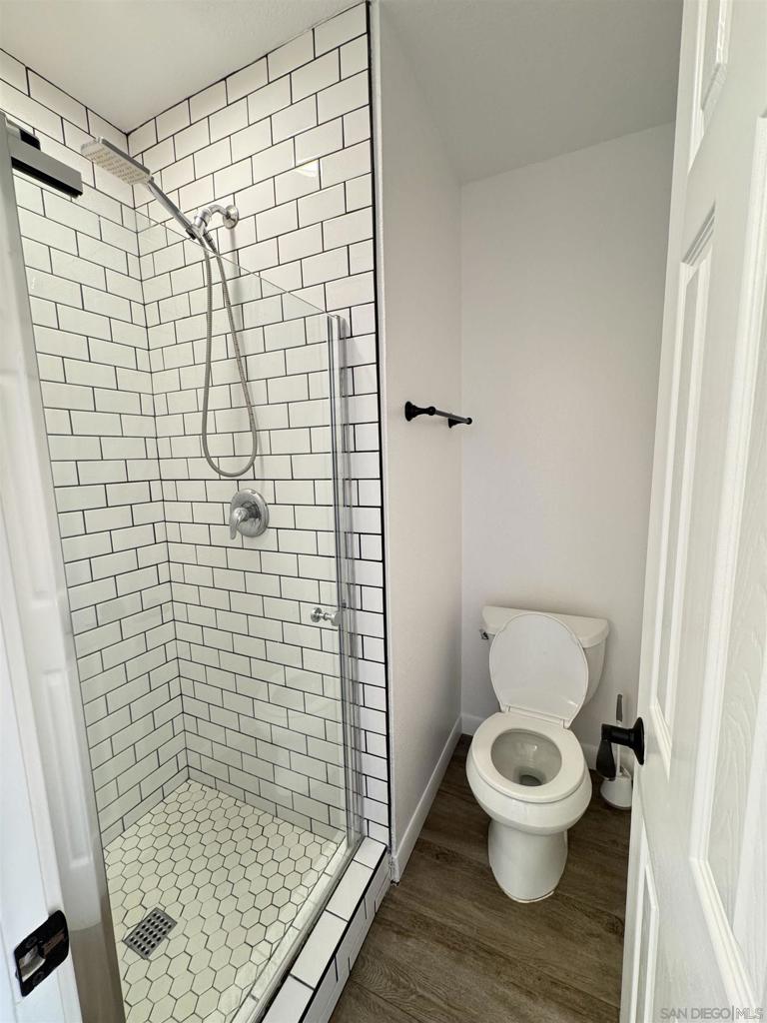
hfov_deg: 85.7
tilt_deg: -7.7
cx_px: 384
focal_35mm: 14
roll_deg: +1.9
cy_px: 512
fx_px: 414
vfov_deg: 102.1
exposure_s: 1/60
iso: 200
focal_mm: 2.22
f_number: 2.2
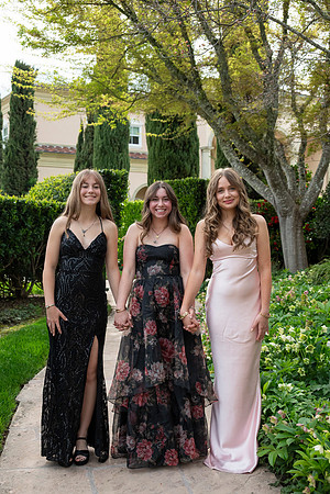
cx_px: 165
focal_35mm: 43
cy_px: 247
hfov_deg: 31.2
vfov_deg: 45.4
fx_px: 591
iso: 1250
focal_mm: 43
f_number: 5.6
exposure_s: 1/2000
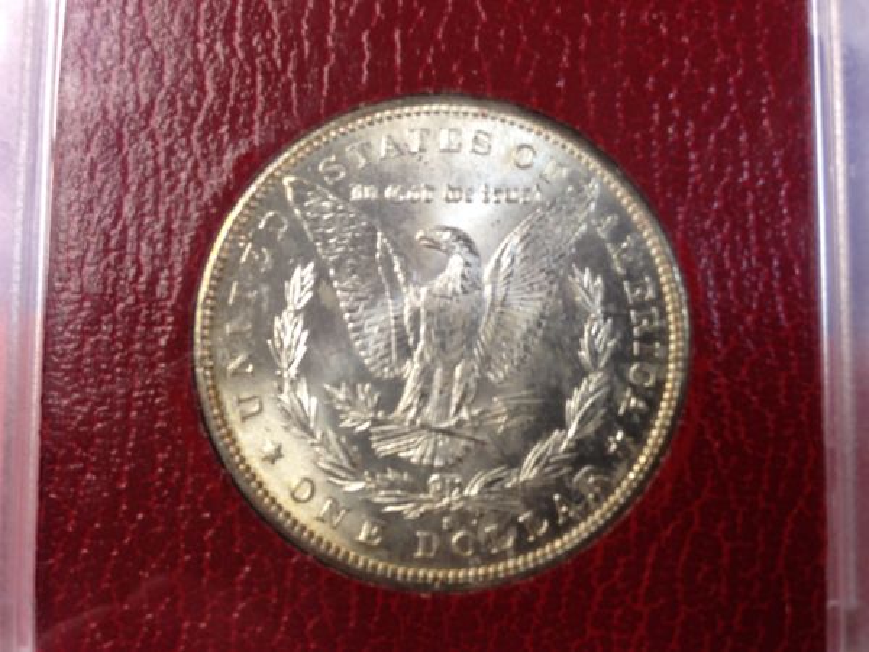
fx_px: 828
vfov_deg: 42.9
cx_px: 434
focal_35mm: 33
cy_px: 326
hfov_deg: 55.4
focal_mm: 4.13
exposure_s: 1/20
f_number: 2.4
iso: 50
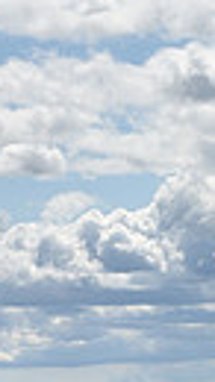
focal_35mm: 327
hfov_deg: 3.5
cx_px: 839
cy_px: 328
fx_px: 3318
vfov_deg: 6.6
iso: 250
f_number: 9
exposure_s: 1/1000
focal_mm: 70
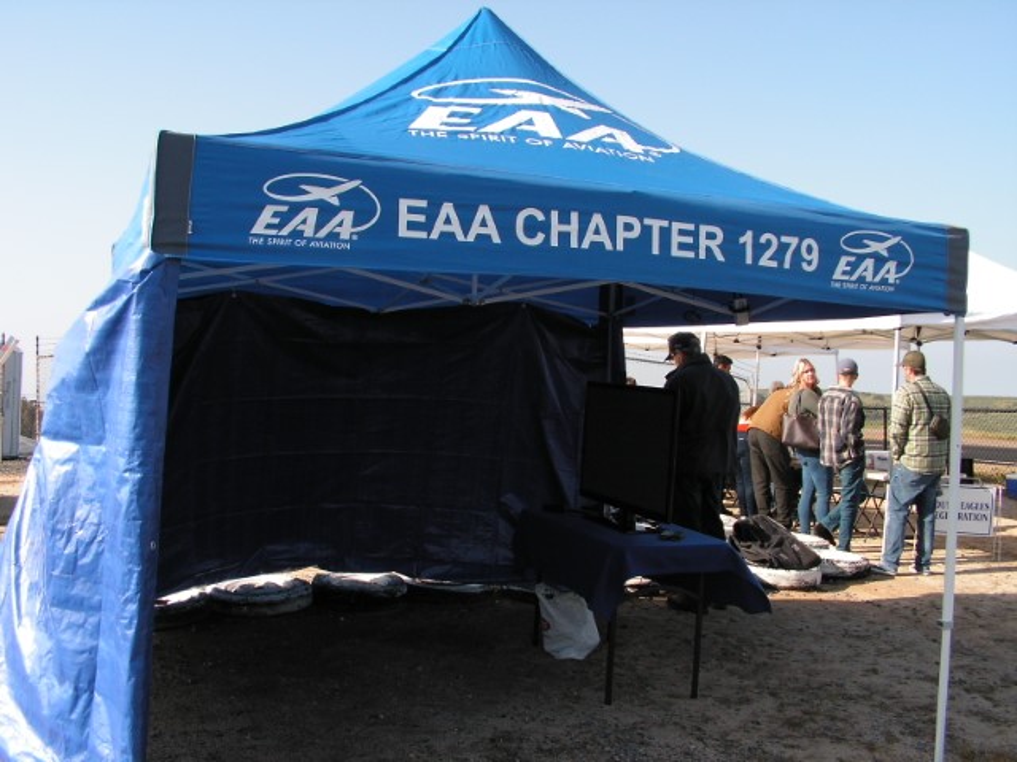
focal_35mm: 36
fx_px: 1058
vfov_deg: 39.7
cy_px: 381
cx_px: 508
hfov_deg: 51.4
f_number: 4.8
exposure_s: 1/200
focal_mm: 6
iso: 50
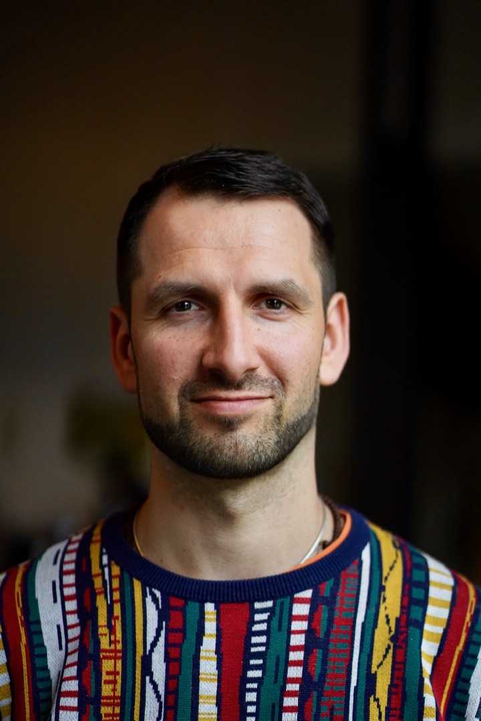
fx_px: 1702
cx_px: 240
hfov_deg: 16.1
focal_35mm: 85
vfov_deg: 23.9
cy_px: 360
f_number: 1.8
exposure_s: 1/4000
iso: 5000
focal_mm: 85
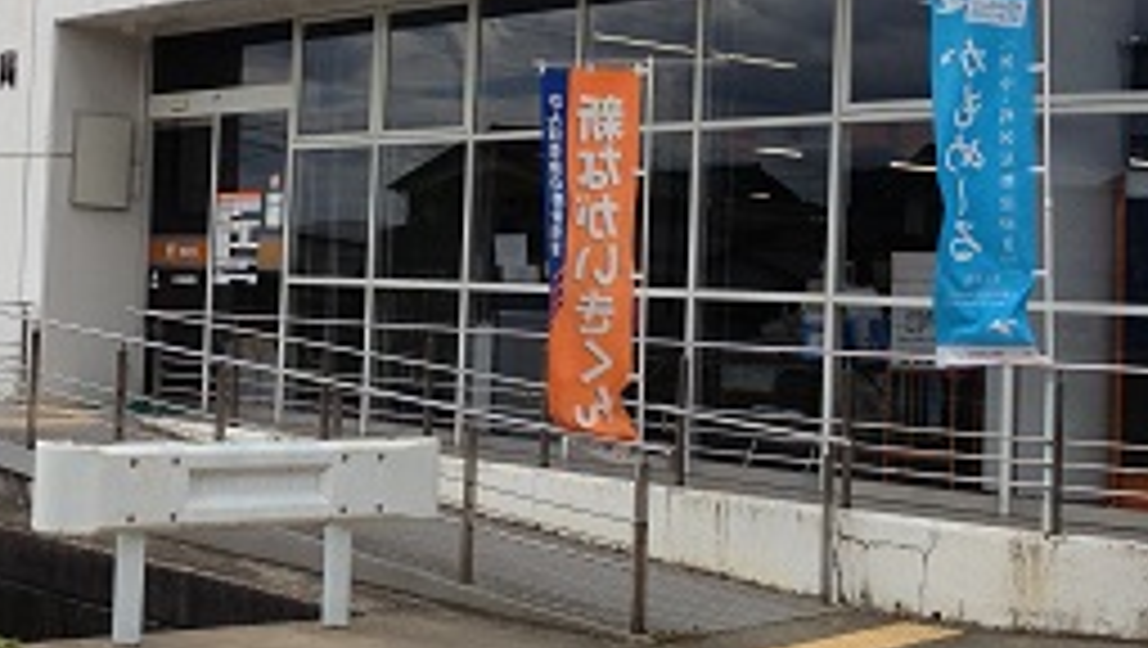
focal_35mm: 69
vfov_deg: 17.5
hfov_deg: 29.9
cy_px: 234
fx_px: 2102
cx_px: 239
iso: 50
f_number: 2.4
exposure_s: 1/1022
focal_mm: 4.13
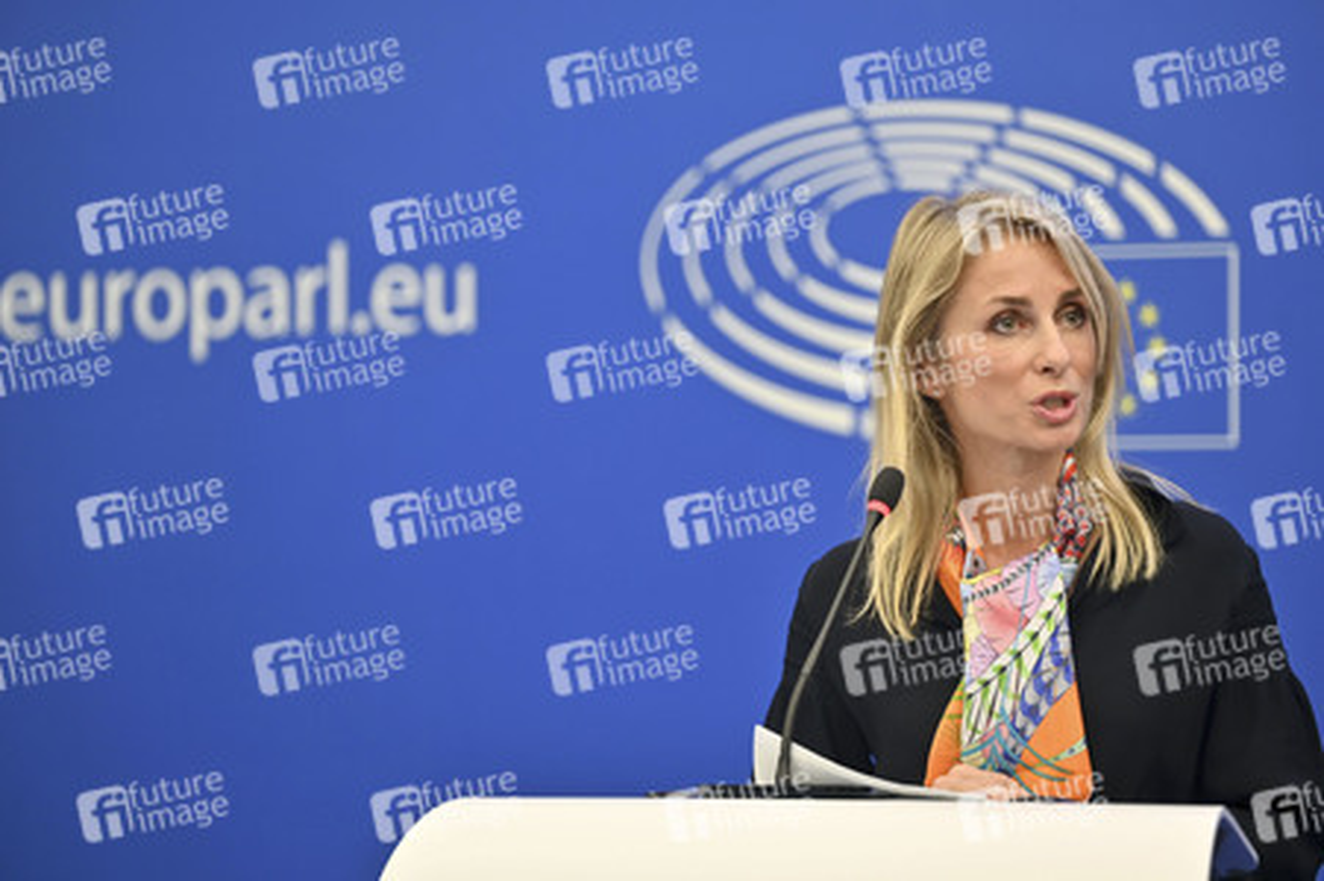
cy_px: 440
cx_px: 662
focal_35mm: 160
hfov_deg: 12.8
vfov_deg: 8.6
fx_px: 5880
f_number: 2.8
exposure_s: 1/100
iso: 400
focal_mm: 160
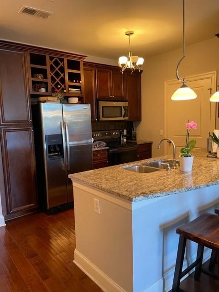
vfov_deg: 67.3
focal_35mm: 26
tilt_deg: -6.4
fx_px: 219
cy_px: 146
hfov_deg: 53.1
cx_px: 110
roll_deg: +2.4
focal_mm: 4.2
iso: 400
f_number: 1.6
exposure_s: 1/60
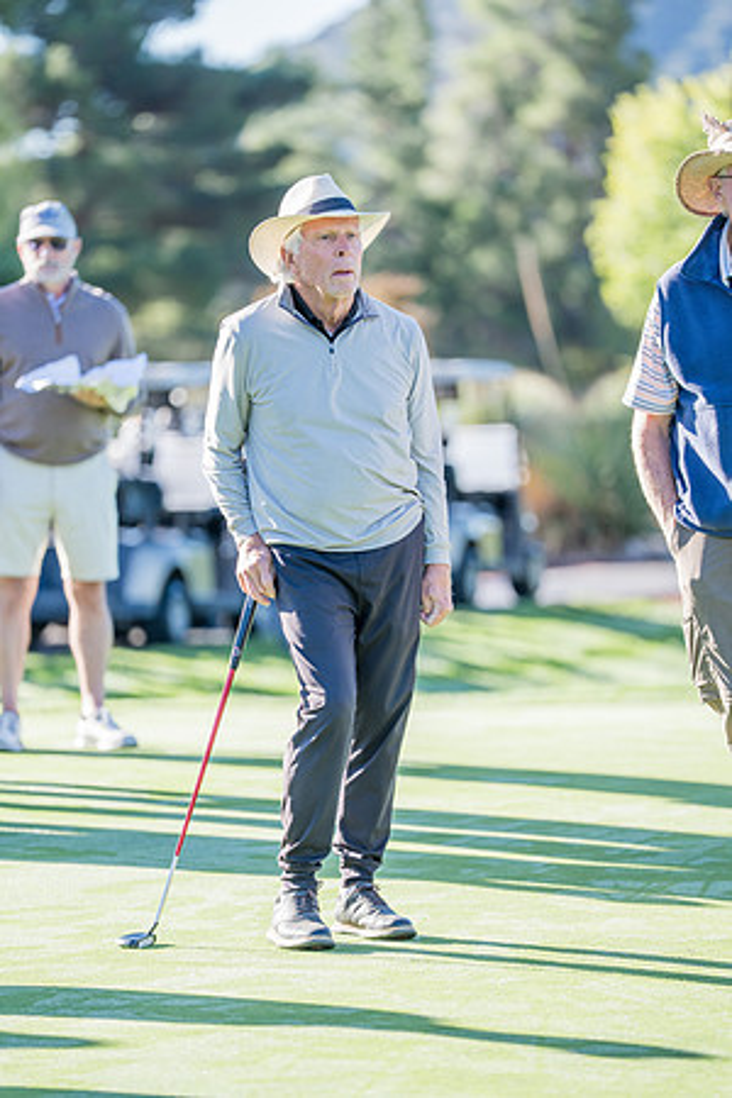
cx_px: 366
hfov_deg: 7.5
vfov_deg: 11.3
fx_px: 5560
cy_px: 549
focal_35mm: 182
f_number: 2.8
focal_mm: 182.3
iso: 400
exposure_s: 1/1250
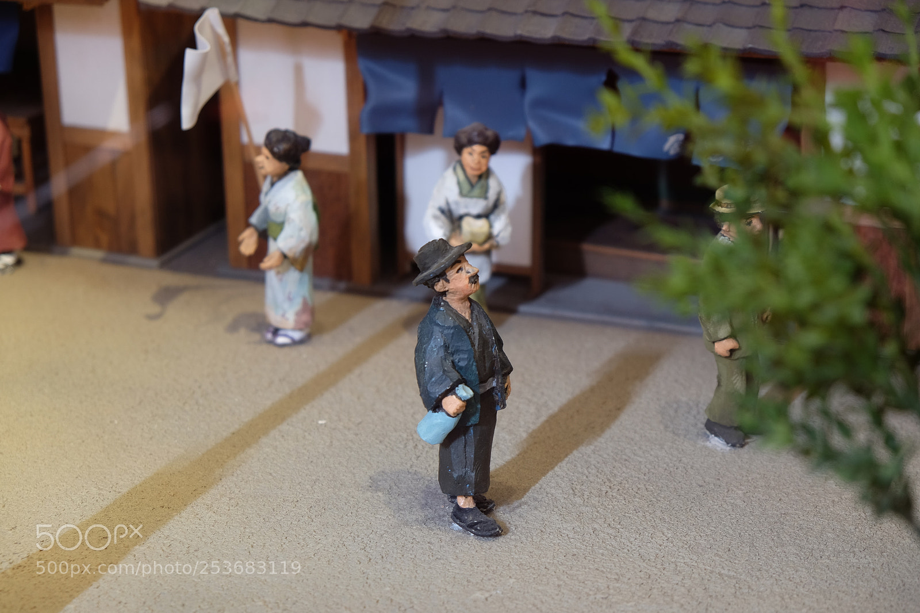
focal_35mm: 83
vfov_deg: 16.4
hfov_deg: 24.5
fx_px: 2121
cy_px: 306
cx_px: 460
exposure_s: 1/28
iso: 200
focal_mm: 55
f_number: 4
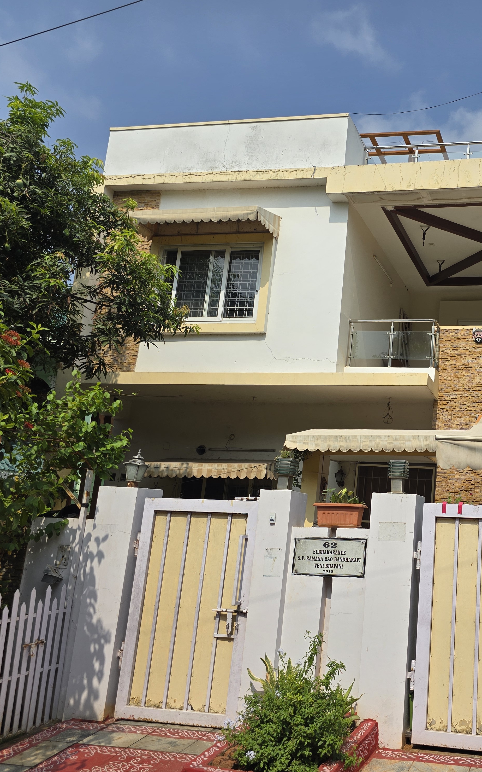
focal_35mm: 33
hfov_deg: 35.6
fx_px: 694
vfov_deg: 58.1
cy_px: 381
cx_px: 449
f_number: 1.7
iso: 12
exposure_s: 1/1365
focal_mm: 6.3
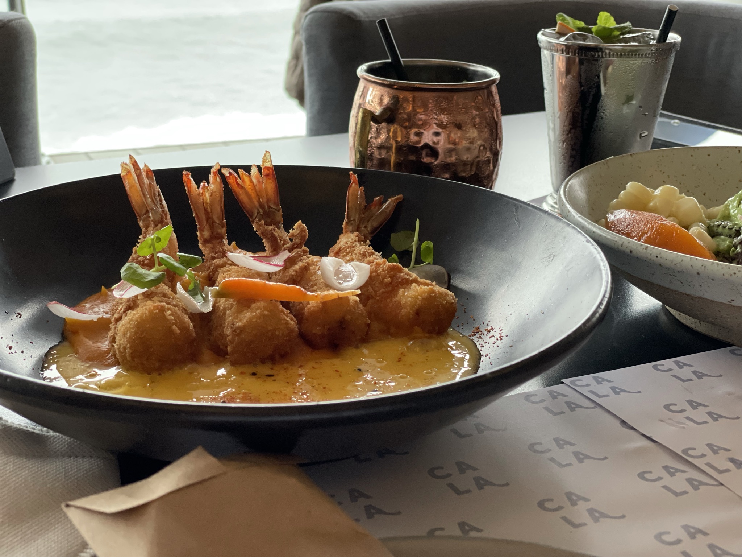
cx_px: 371
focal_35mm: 52
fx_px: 1115
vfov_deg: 28.0
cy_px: 278
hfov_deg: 36.8
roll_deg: -2.6
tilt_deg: -19.6
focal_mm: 6
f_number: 2
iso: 250
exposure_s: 1/40
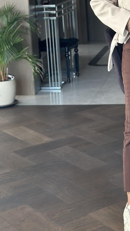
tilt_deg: -18.9
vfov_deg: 21.8
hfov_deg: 12.3
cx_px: 134
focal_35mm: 97
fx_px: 594
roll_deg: +2.5
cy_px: 63
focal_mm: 6.86
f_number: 1.78
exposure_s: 1/60
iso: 160
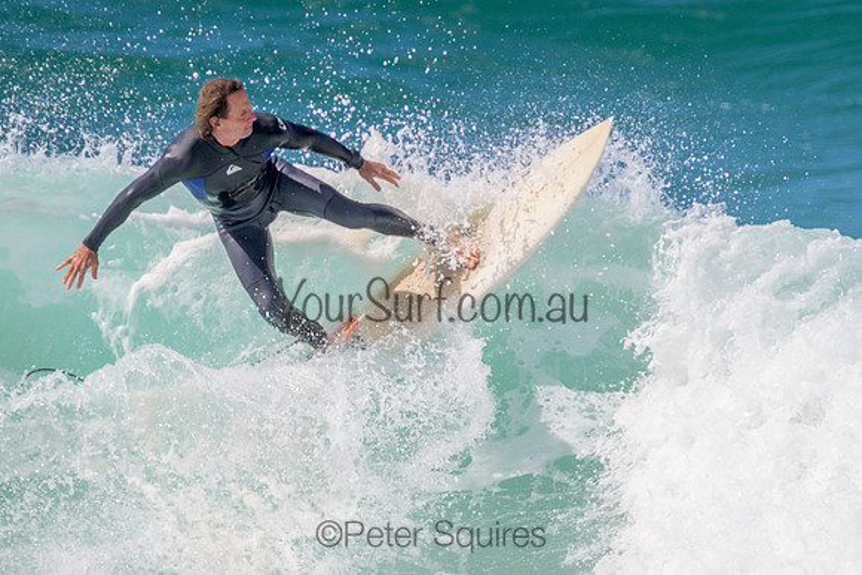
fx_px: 26194
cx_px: 589
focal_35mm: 1094
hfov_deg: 1.9
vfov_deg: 1.3
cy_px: 367
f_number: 11
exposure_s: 1/1600
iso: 560
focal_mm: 800
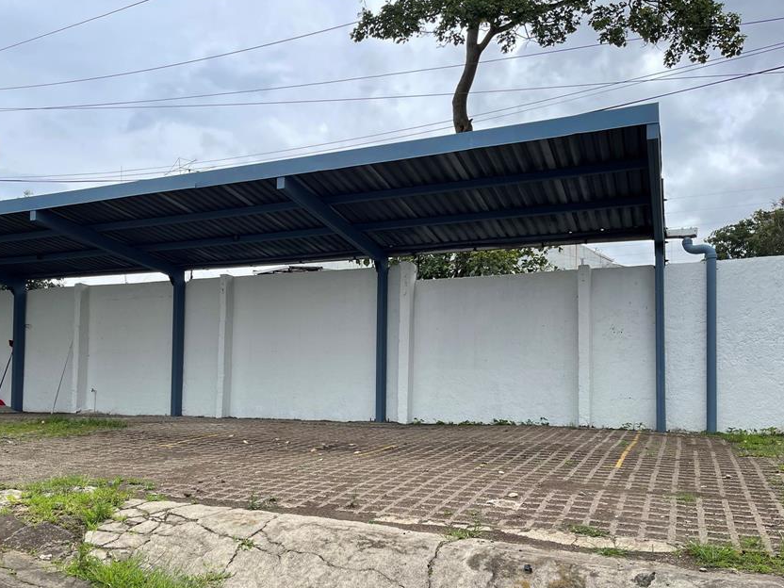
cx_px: 323
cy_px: 354
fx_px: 725
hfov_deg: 56.5
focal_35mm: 32
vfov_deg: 43.9
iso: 32
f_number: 1.6
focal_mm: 5.1
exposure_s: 1/2387
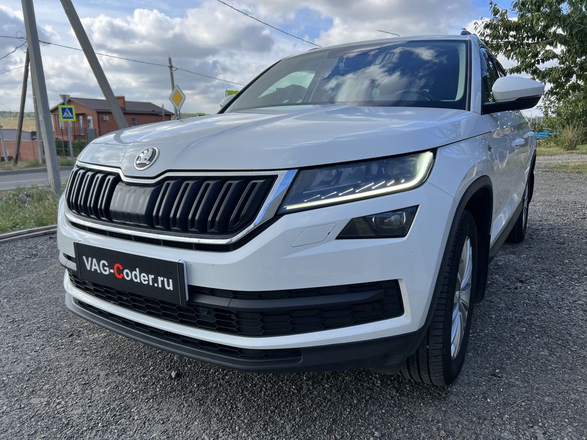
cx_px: 294
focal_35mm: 26
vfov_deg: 53.1
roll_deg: -0.9
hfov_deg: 67.3
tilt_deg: -12.3
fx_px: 441
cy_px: 220
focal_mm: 5.7
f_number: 1.5
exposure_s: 1/1724
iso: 50
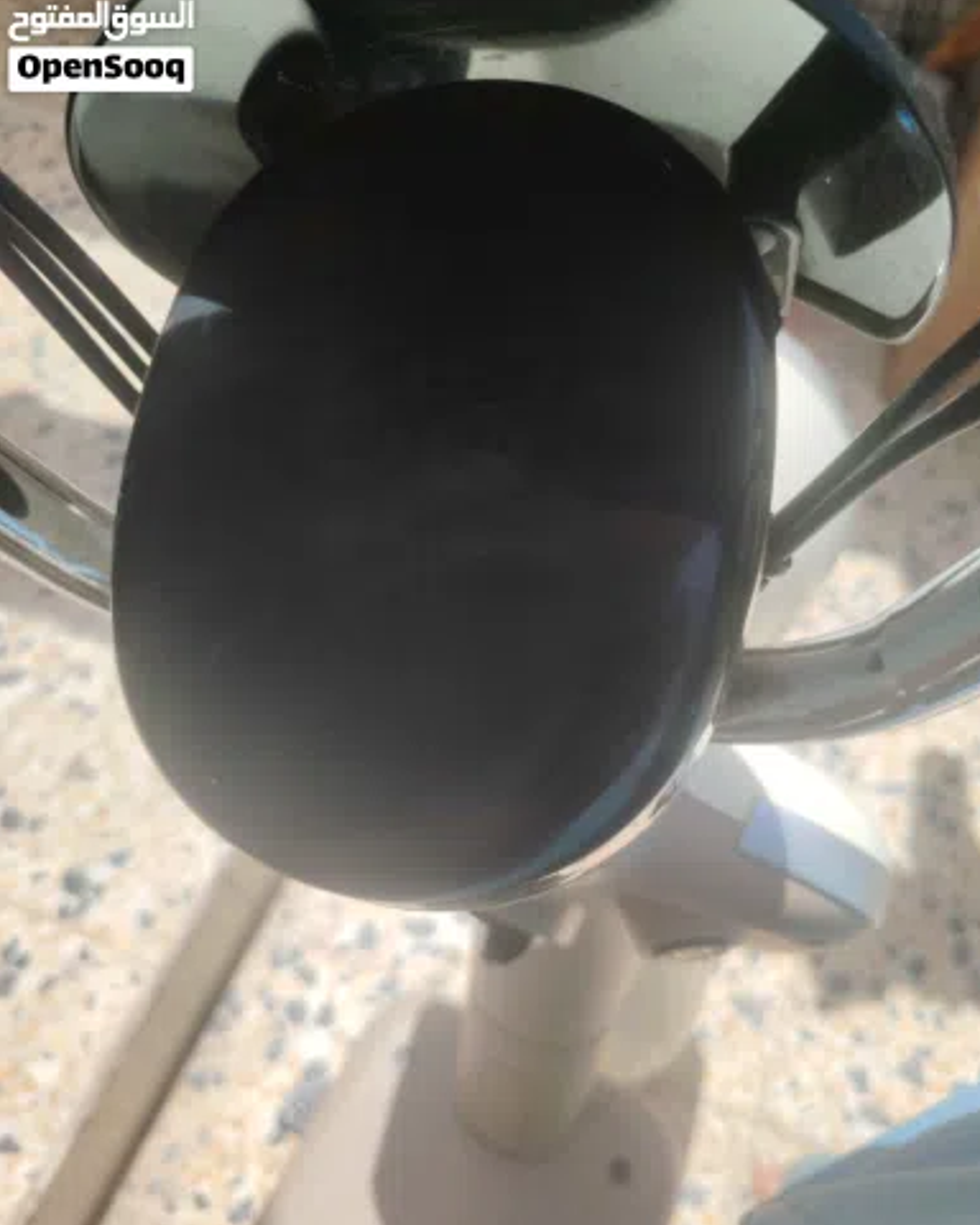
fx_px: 943
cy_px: 670
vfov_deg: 65.9
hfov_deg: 54.9
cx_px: 508
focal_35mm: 26
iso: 50
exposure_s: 1/838
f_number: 1.75
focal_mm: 5.25
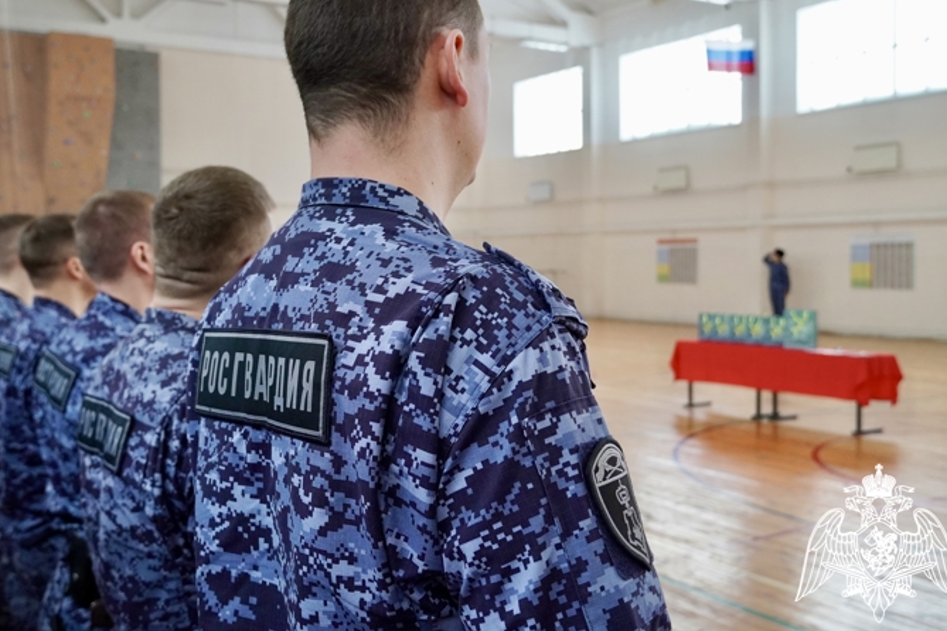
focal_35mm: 37
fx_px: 973
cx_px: 446
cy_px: 283
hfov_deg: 51.9
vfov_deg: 35.9
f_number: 4
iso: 1250
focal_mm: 22
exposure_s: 1/160
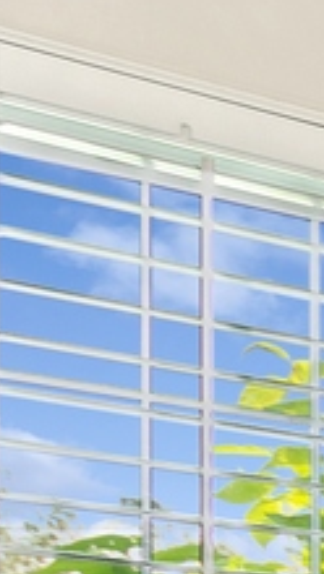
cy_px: 874
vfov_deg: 14.4
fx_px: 2120
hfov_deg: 5.0
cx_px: 2001
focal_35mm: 139
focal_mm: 12
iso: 200
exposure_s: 1/25
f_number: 8
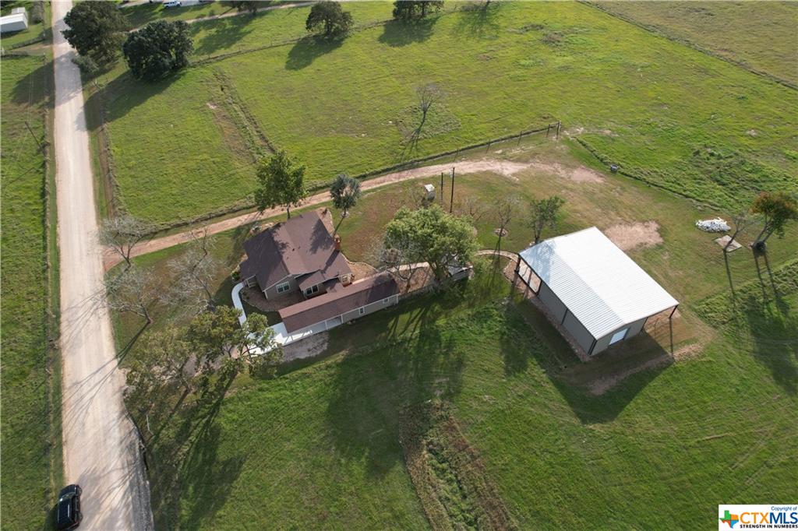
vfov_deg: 57.2
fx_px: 487
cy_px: 266
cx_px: 399
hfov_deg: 78.6
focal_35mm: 22
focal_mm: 8.38
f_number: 2.8
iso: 110
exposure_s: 1/1000
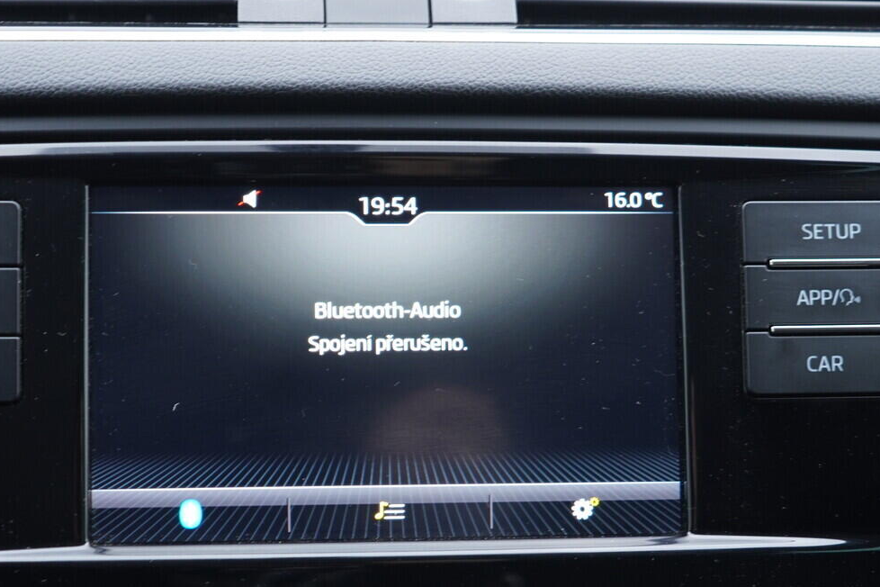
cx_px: 380
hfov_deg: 37.5
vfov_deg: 25.3
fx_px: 1295
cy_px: 409
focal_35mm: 53
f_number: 2.8
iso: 320
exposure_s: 1/40
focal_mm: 24
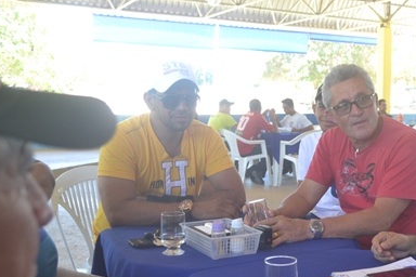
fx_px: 520
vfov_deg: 29.6
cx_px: 332
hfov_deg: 41.8
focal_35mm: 45
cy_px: 187
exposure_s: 1/80
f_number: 4.5
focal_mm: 18
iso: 400
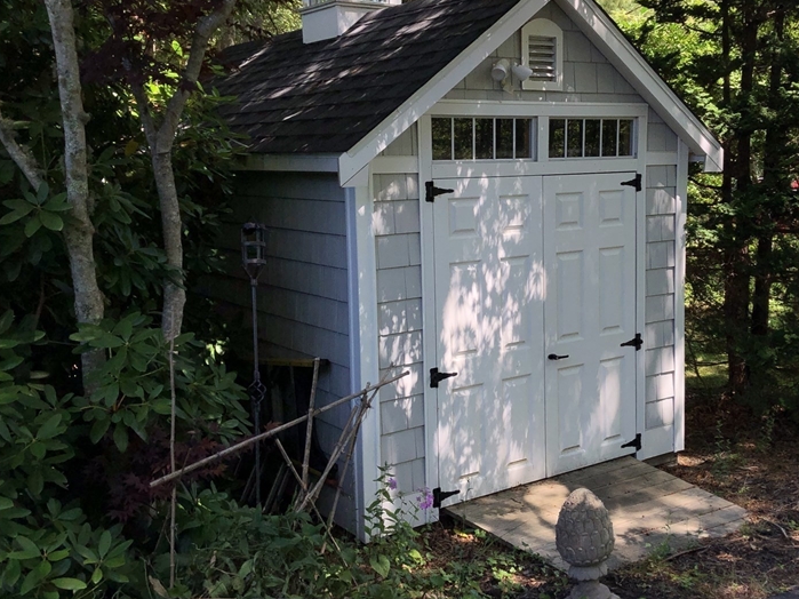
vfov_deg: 35.1
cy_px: 279
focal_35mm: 41
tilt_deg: -7.0
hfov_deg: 45.4
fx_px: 946
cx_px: 504
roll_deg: +2.3
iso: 20
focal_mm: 4
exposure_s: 1/552
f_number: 1.8
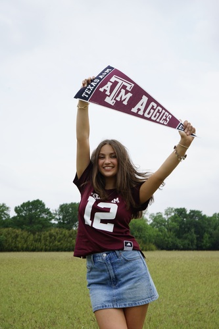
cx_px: 110
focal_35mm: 44
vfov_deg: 44.5
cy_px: 164
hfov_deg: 30.5
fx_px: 402
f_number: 11
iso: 100
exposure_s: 1/125
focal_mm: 44
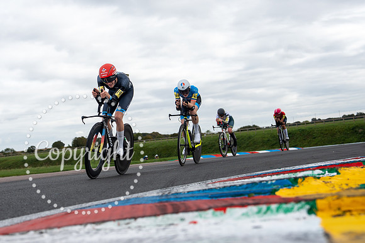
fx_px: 716
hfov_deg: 28.4
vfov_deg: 19.3
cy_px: 137
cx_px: 112
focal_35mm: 71
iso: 100
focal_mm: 46
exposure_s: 1/1000
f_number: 3.5
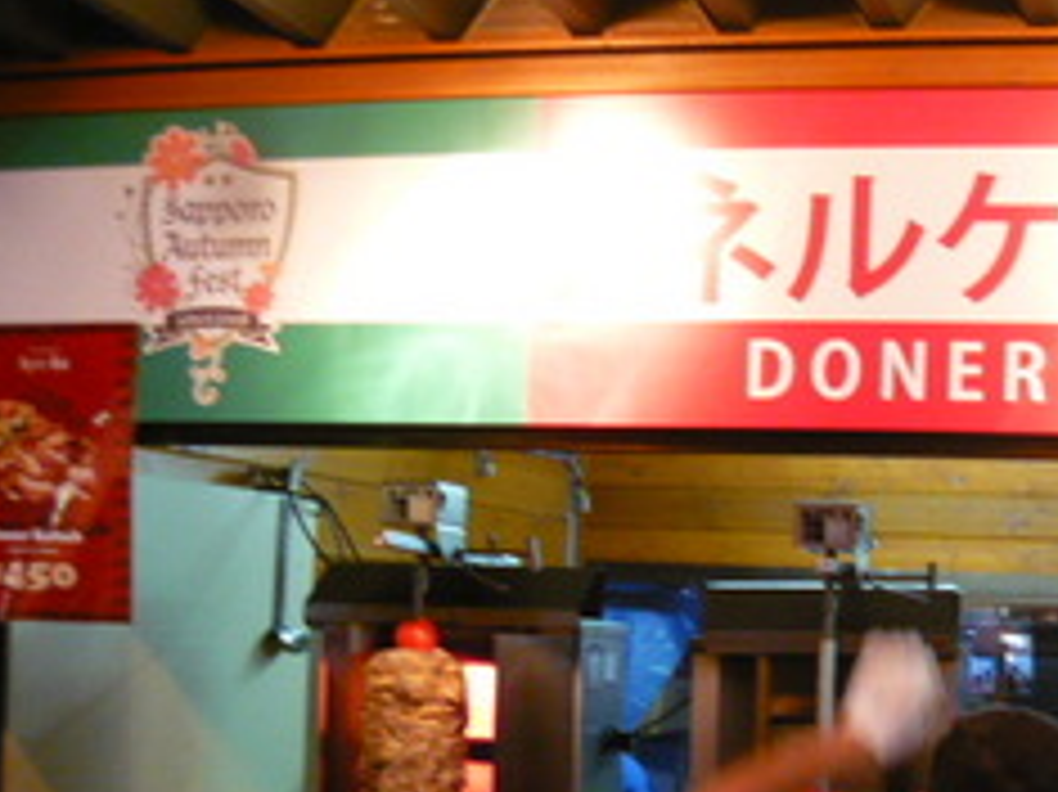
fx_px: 1802
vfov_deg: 24.2
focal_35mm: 59
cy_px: 682
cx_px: 932
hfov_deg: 31.3
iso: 400
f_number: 2.8
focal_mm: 5.5
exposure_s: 1/30
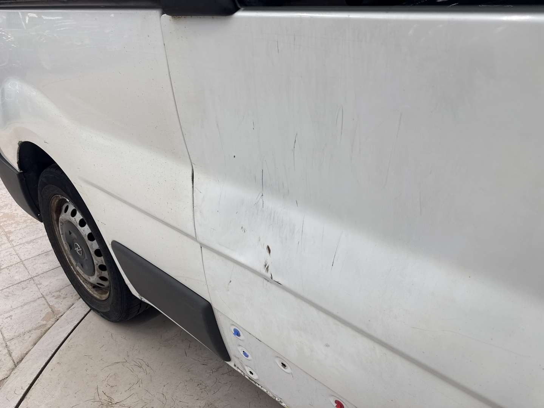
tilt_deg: -27.2
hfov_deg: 71.6
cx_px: 272
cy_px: 204
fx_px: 377
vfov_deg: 56.8
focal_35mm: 24
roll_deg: +1.2
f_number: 1.78
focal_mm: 6.76
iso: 64
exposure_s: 1/100
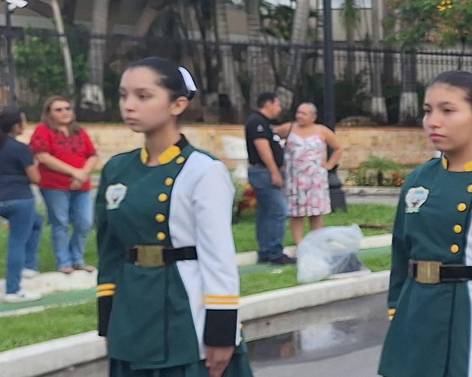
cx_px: 868
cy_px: 280
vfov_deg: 18.0
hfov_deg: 17.7
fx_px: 1187
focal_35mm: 85
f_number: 1.8
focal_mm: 5.54
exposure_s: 1/519
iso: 40
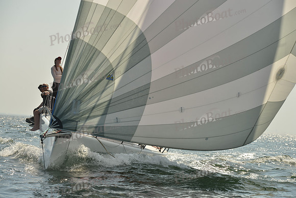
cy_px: 99
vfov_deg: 10.2
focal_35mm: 135
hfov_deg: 15.2
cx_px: 148
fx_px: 1110
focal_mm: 135
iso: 200
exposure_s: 1/1250
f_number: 8
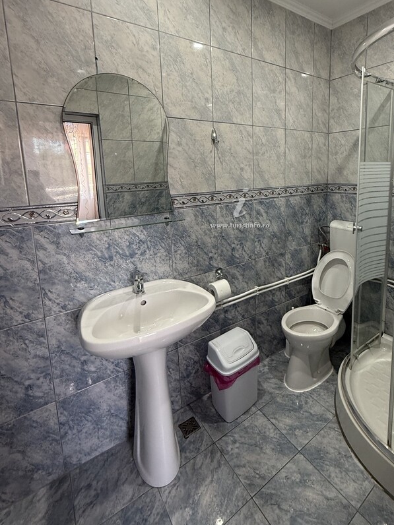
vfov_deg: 86.6
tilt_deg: -8.0
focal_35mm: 18
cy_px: 210
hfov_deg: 70.6
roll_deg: +0.9
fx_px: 273
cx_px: 243
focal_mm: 2.22
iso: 250
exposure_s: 1/50
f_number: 2.2
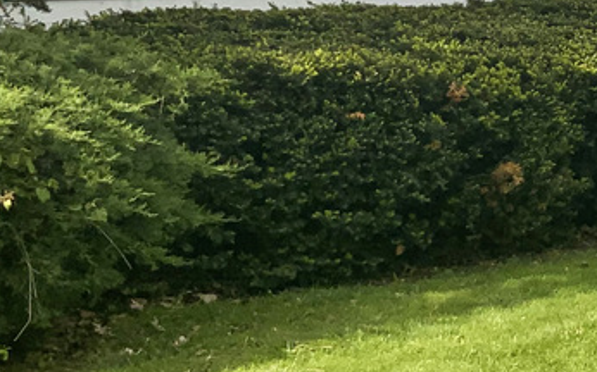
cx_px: 932
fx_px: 2082
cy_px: 234
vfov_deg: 10.2
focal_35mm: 128
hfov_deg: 15.0
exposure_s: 1/1121
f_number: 1.8
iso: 16
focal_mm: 3
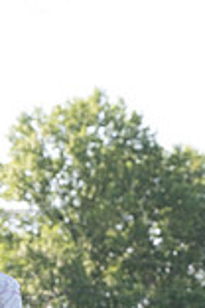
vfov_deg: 9.3
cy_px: 547
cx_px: 45
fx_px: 1811
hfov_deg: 6.5
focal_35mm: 212
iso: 400
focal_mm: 57
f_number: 7.1
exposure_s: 1/320
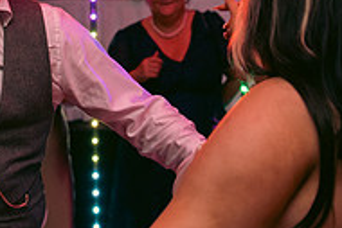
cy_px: 148
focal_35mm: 125
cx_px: 95
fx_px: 1188
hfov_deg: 16.3
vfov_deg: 11.0
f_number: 3.5
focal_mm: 41
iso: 2500
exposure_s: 1/160
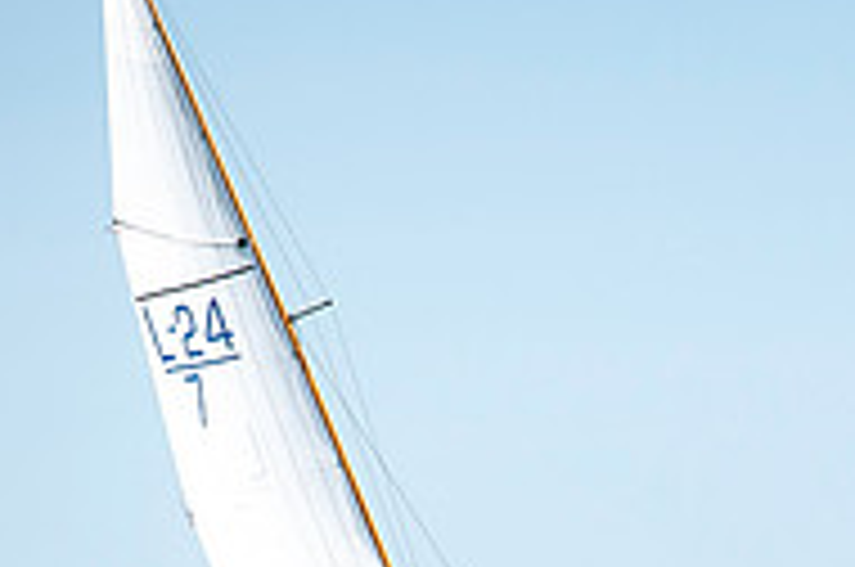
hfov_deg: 2.3
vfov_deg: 1.5
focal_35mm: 918
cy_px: 814
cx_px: 675
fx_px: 21766
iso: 250
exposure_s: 1/2500
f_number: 5
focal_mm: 300
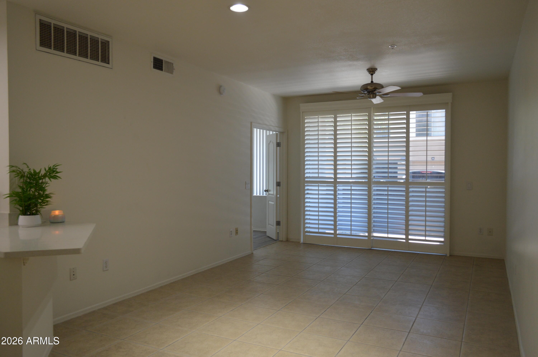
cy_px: 178
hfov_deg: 67.4
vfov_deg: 47.8
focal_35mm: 27
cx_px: 269
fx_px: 403
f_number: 3.5
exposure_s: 1/60
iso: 560
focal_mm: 18
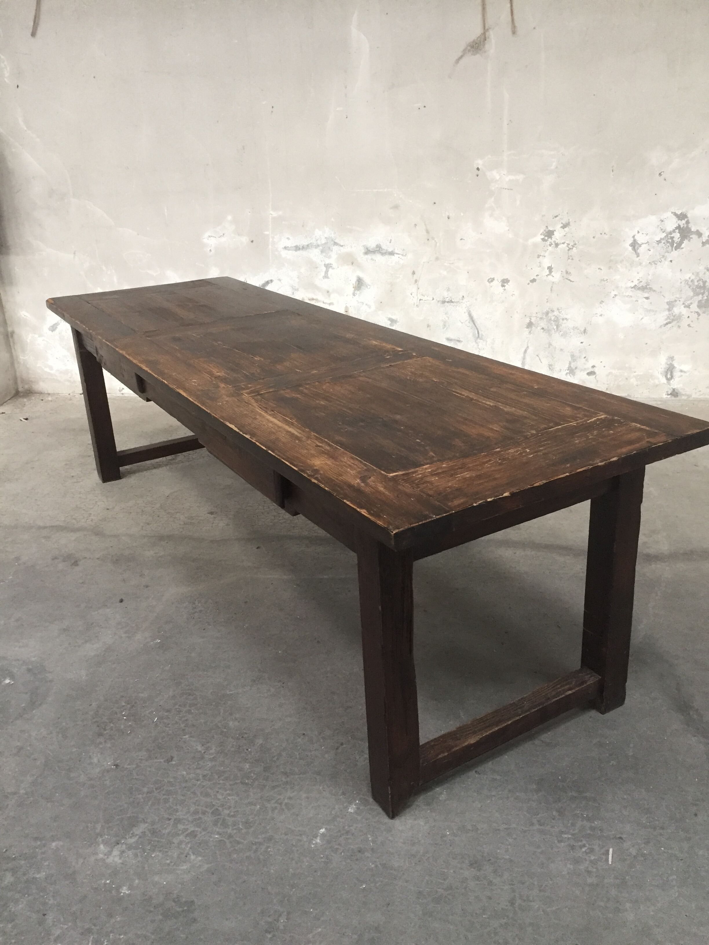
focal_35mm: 29
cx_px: 354
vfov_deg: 61.7
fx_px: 792
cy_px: 472
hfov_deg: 48.2
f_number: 2.2
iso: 160
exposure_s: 1/30
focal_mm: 4.15
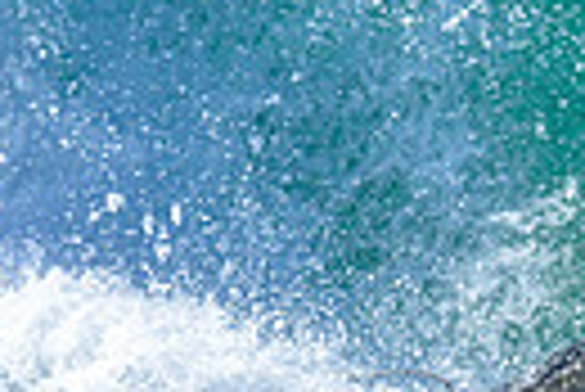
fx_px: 72767
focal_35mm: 4473
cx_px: 1102
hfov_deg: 0.5
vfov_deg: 0.3
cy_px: 55
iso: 280
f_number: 6.3
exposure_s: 1/2000
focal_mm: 800
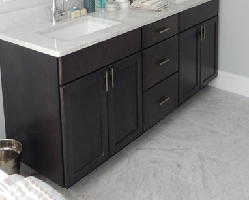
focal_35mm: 49
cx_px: 144
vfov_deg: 28.3
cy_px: -16
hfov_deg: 37.9
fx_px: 361
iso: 125
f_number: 3.4
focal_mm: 4.5
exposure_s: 1/40
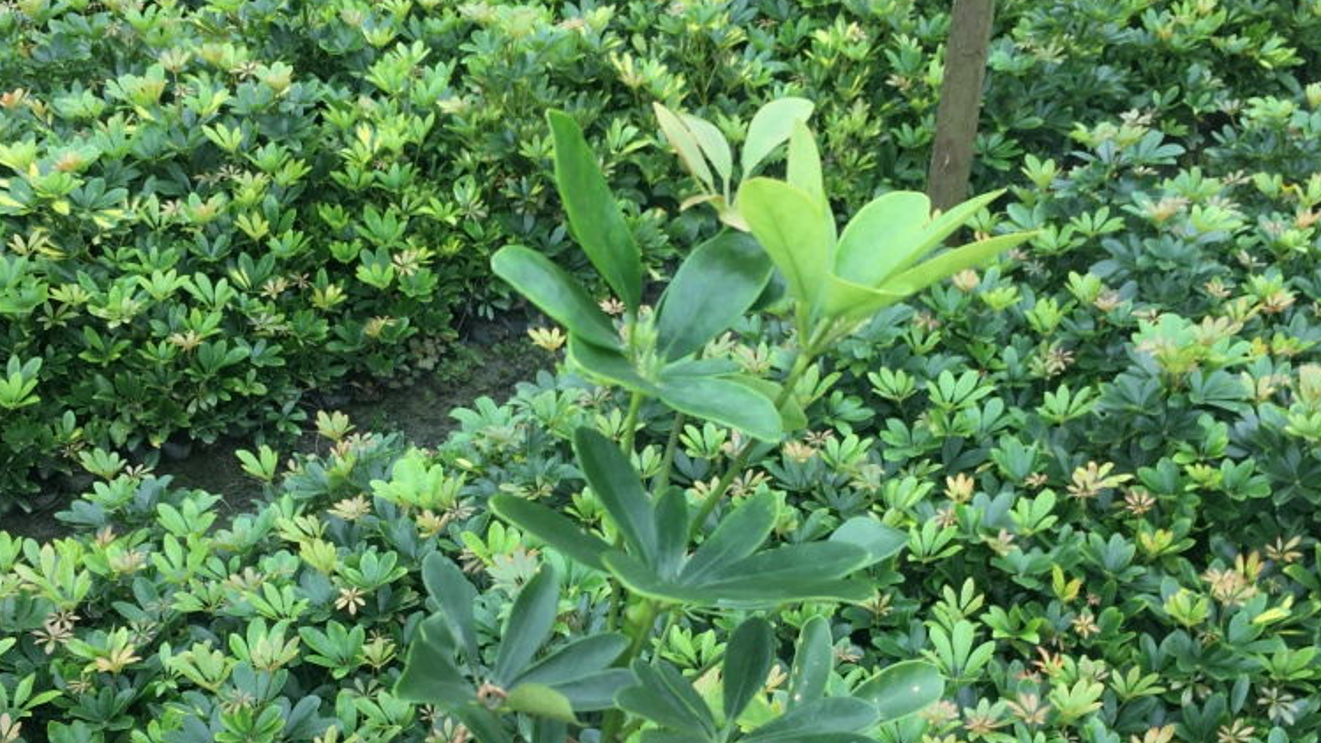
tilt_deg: -38.5
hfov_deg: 45.5
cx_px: 640
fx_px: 1576
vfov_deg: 26.2
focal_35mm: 45
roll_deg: -2.2
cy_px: 537
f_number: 2.2
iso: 40
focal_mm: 4.15
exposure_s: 1/100
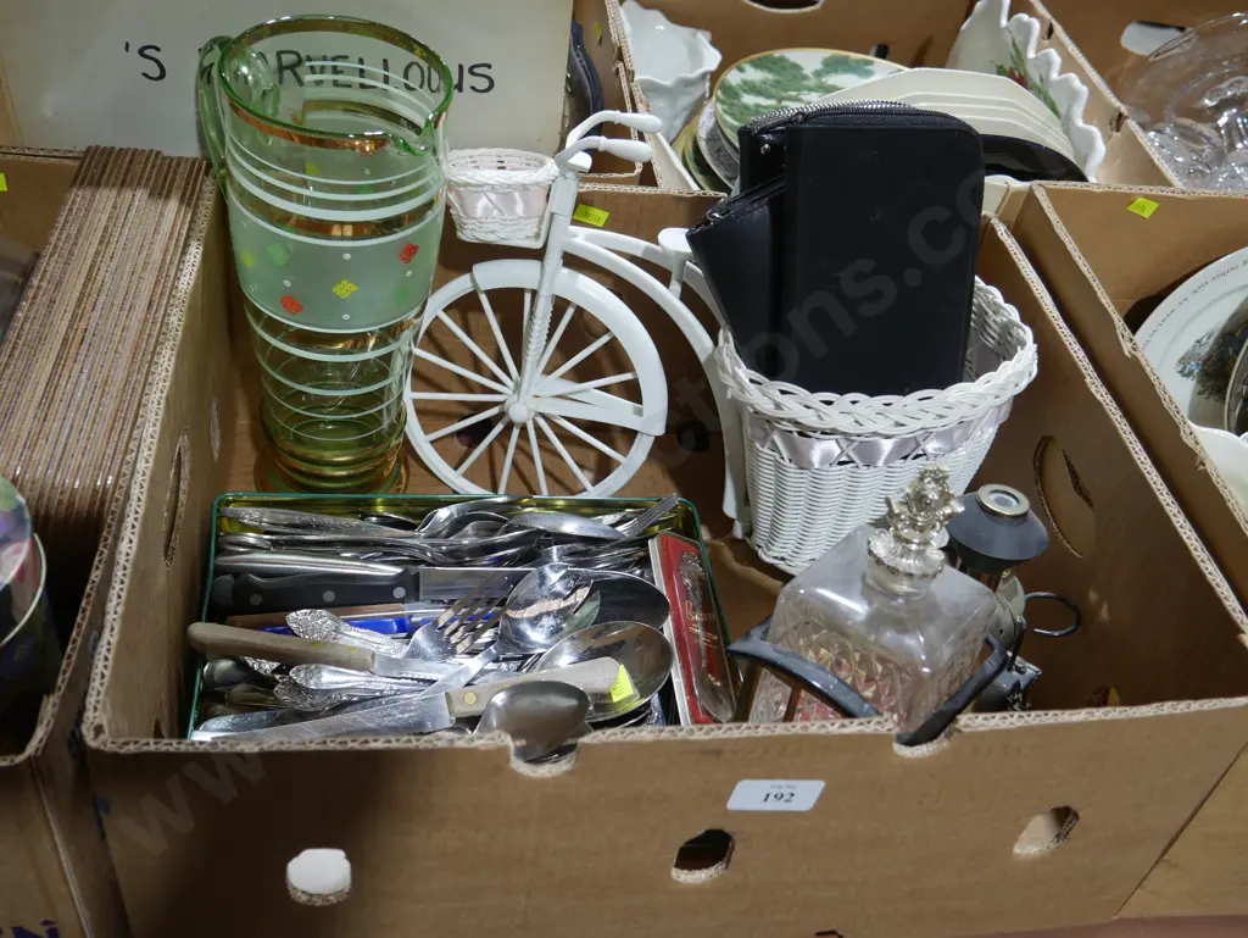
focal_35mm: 36
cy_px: 469
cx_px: 624
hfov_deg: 51.3
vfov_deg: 39.7
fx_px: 1299
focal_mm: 18
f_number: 4
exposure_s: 1/60
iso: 250
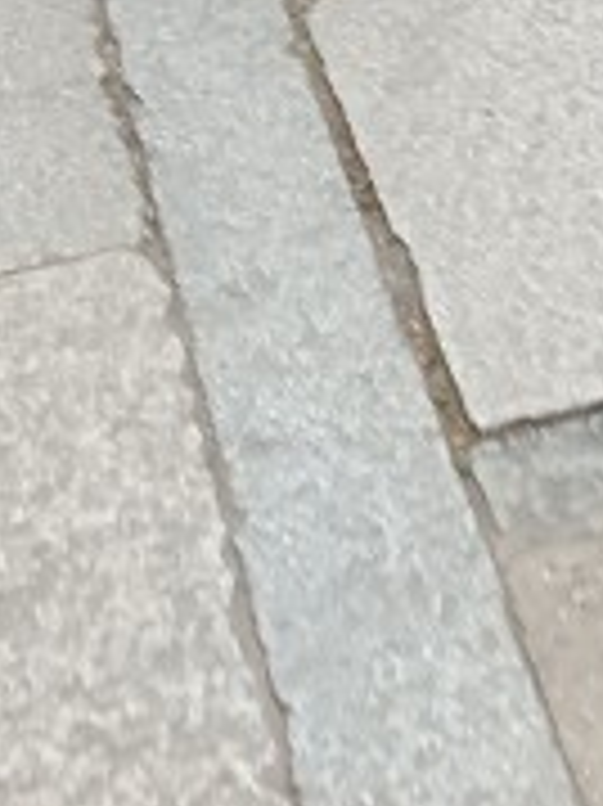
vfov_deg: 14.9
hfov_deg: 13.0
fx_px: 2395
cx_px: 1098
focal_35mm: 103
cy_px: -887
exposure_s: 1/100
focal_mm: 6.14
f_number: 1.65
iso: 469
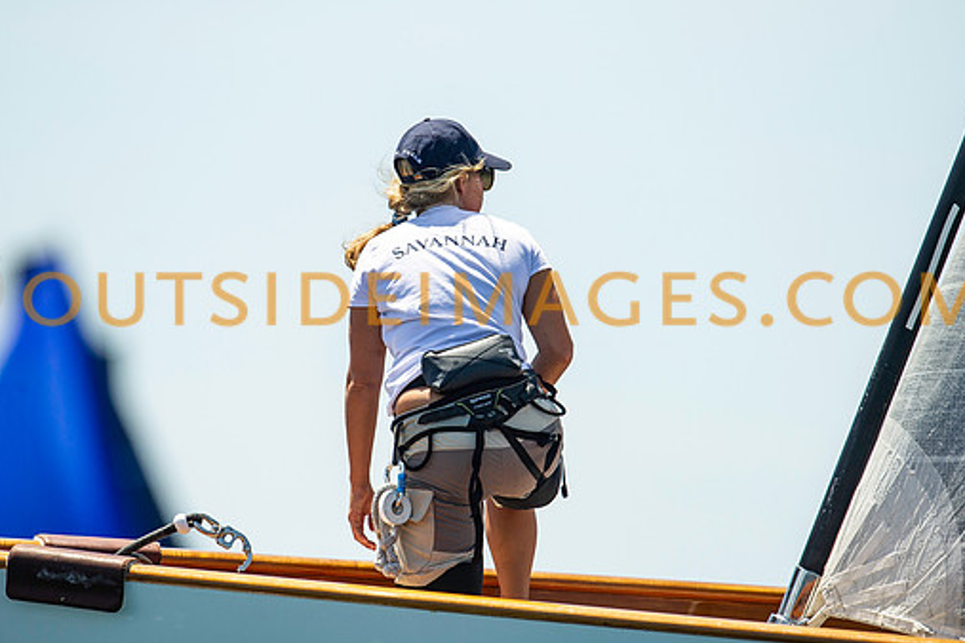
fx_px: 18387
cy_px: 287
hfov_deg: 3.0
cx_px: 432
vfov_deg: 2.0
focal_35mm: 686
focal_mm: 600
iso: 400
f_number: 5
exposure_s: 1/3200
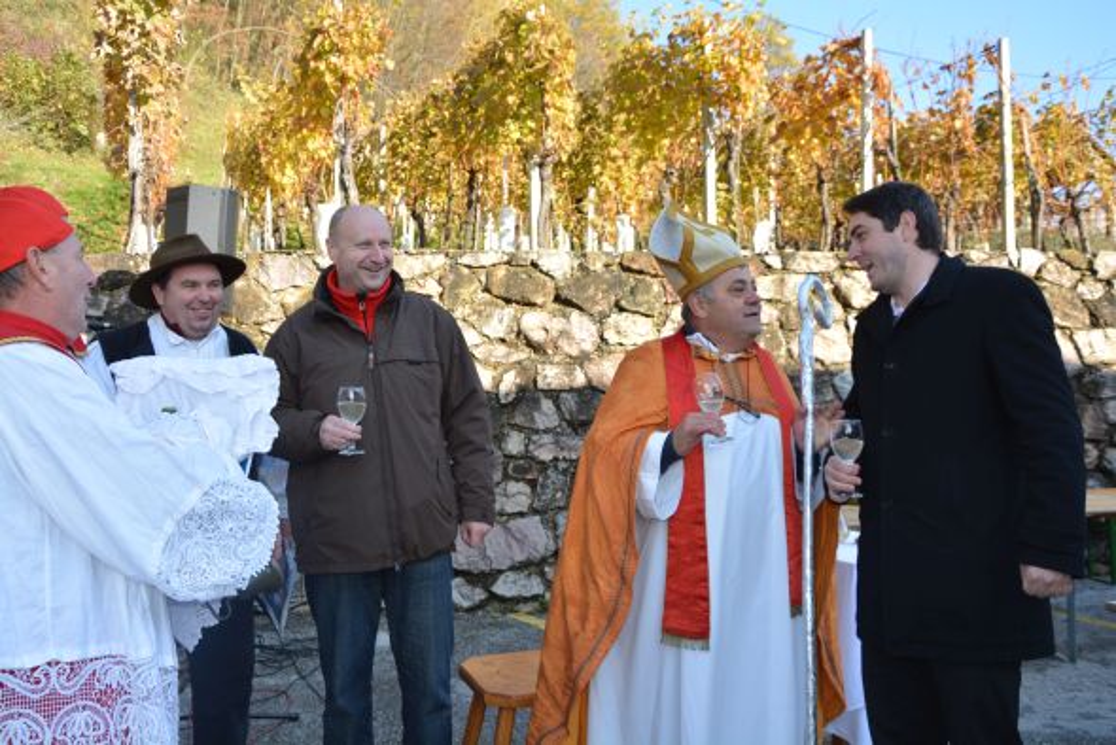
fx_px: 1023
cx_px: 558
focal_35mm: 33
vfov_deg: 40.0
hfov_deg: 57.2
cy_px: 372
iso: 200
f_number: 5.6
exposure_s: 1/200
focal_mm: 22
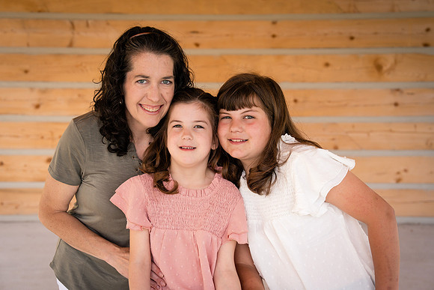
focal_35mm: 63
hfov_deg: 31.9
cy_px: 145
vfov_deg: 21.6
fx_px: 760
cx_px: 217
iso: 200
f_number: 5.6
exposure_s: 1/250
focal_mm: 63
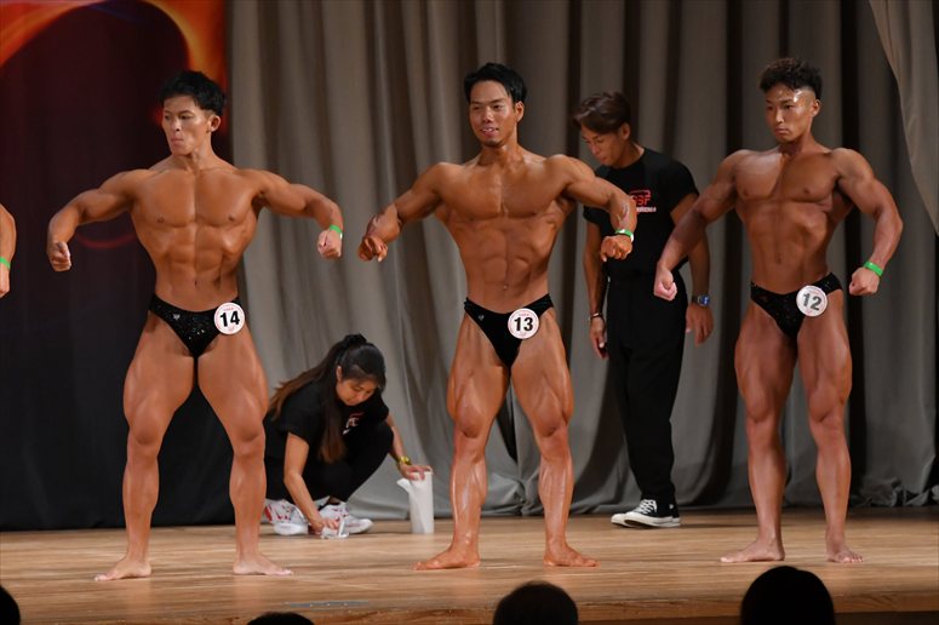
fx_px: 6648
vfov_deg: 5.4
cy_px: 312
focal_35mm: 255
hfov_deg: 8.1
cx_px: 470
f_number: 5.6
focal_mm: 170
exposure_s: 1/400
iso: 3200
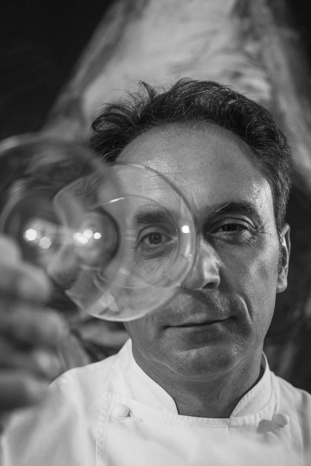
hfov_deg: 27.0
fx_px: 647
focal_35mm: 50
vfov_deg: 39.6
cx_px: 156
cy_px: 233
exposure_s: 1/100
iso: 640
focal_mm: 50
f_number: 4.5
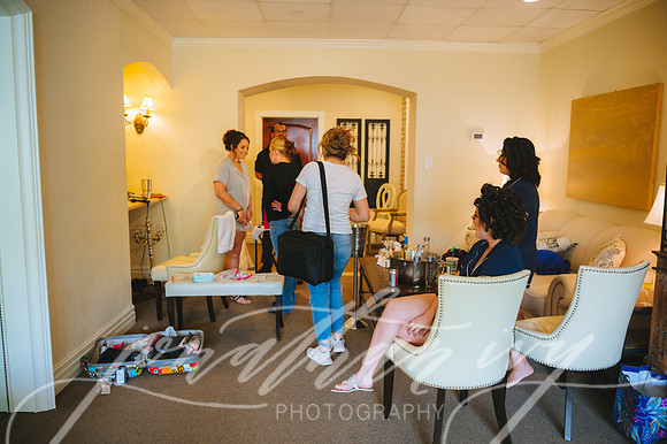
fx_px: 537
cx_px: 334
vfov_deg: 44.9
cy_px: 222
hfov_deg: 63.7
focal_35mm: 29
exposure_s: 1/125
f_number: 2.8
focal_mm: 29
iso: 1600
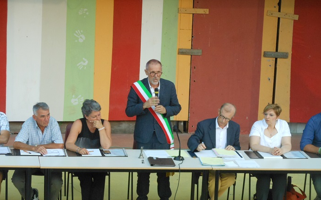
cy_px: 104
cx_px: 159
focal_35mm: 136
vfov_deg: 9.6
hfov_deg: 15.4
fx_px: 1190
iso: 400
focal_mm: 22.6
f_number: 5
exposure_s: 1/30
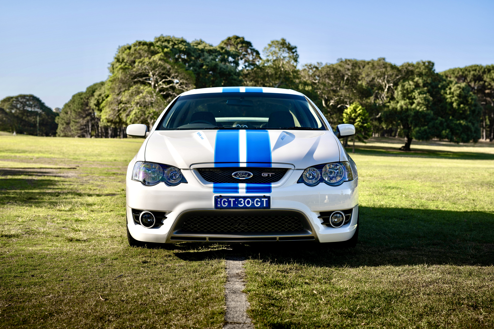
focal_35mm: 50
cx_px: 247
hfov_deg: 39.6
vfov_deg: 27.0
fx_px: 686
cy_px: 164
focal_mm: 50
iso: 80
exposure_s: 1/500
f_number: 4.5
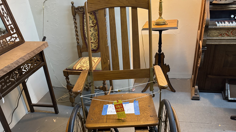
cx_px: 118
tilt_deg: -31.9
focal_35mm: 35
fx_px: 219
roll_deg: +7.3
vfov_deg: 32.1
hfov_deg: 56.6
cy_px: 118
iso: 500
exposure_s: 1/60
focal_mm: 6.76
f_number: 1.78
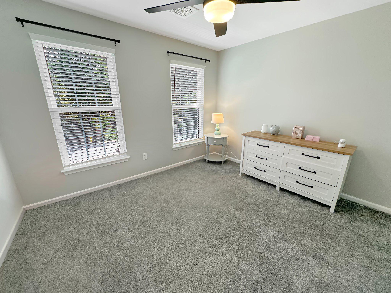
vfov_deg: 85.7
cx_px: 196
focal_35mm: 14
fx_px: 158
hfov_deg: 102.1
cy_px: 146
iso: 100
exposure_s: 1/120
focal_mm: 2.22
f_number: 2.2
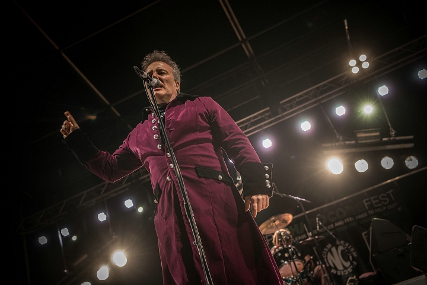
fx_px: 534
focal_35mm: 45
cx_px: 214
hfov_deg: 43.6
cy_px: 142
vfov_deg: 29.9
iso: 800
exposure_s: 1/100
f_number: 4
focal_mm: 45
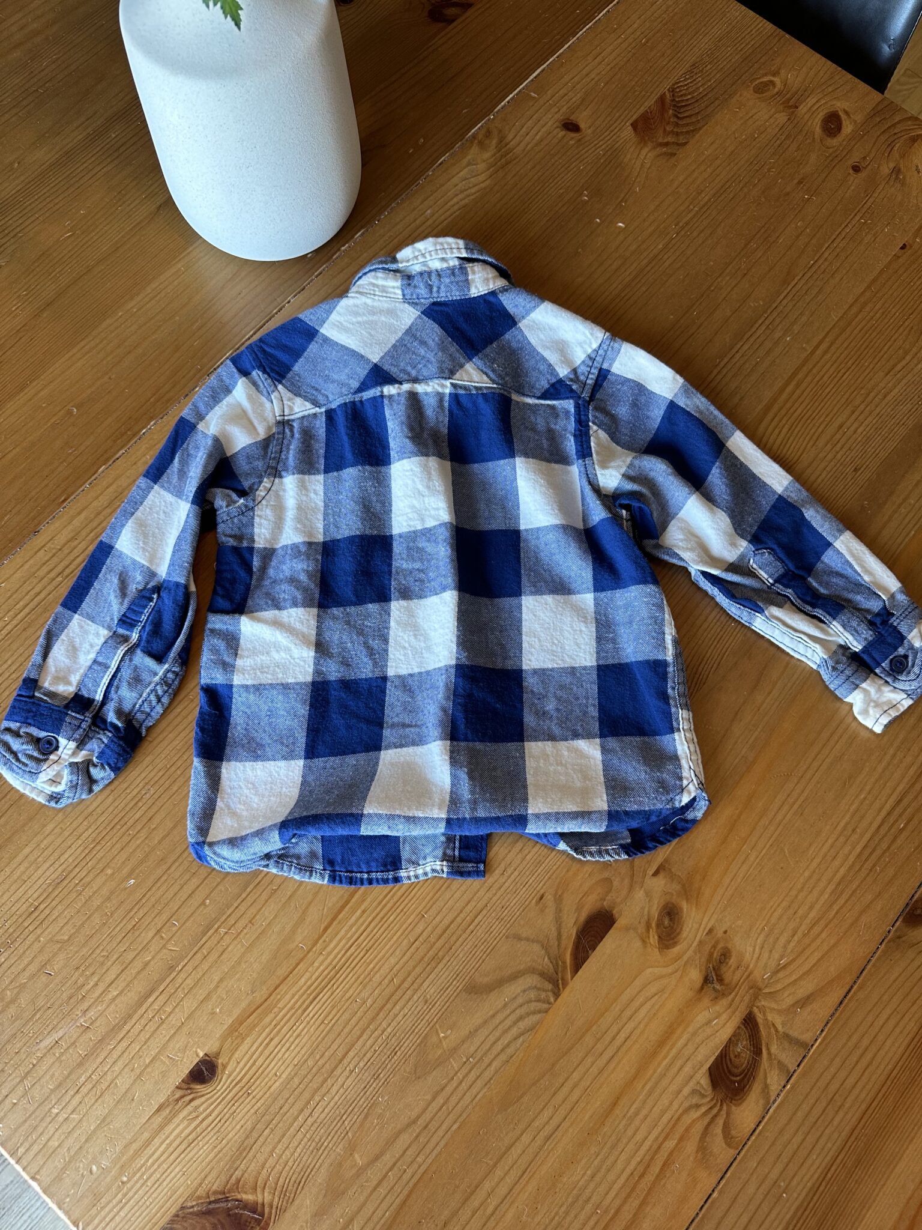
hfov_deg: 56.8
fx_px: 852
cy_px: 615
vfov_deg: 71.6
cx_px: 461
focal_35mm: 24
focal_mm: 6.86
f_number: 1.78
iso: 160
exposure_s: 1/60
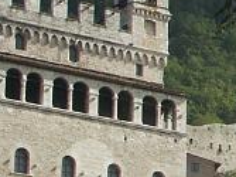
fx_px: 1969
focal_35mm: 289
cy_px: 159
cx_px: 564
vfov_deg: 5.1
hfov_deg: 6.5
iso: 64
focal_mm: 12.19
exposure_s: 1/200
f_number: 7.1
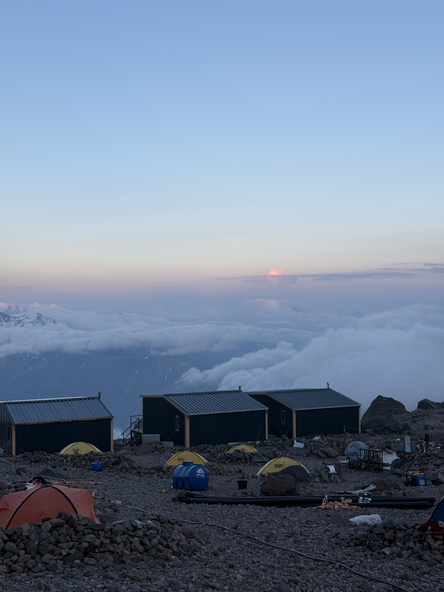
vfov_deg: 39.7
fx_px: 821
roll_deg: +0.2
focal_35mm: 48
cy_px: 296
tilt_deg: +2.4
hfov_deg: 30.3
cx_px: 222
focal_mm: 6.76
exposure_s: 1/762
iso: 64
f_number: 1.78
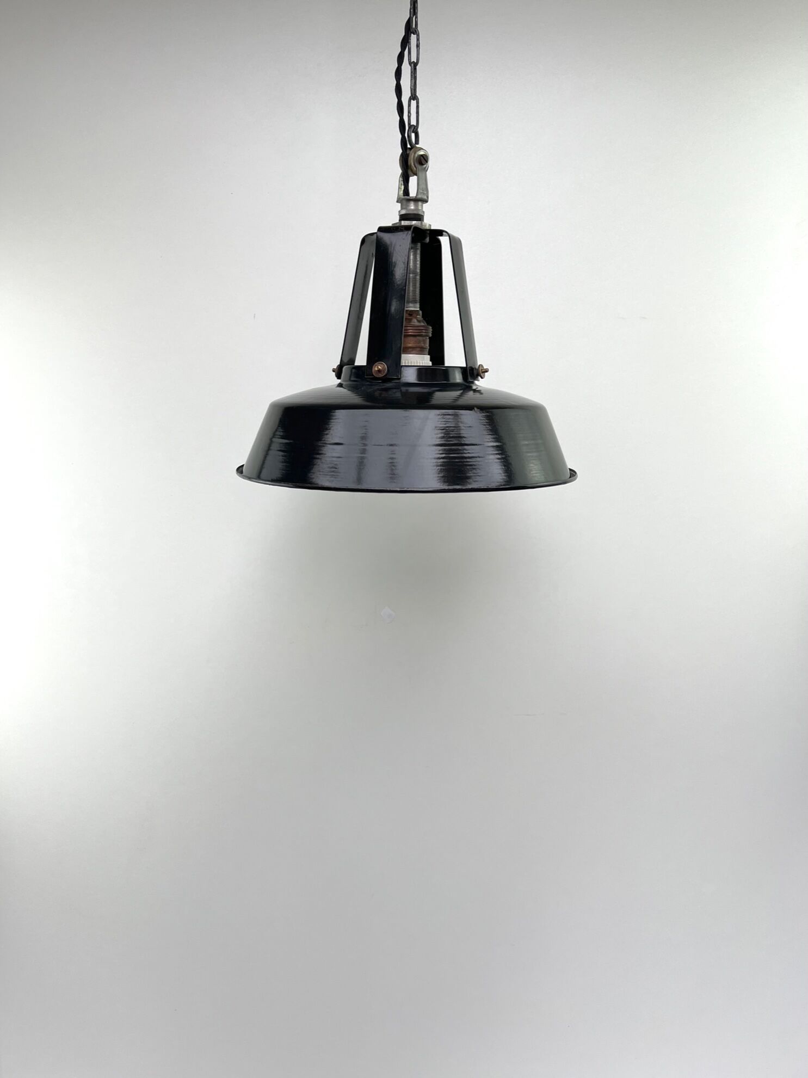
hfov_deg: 53.0
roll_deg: -1.6
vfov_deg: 67.3
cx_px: 404
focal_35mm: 26
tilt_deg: -12.2
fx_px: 809
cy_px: 539
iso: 50
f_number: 1.5
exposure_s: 1/333
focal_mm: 5.7
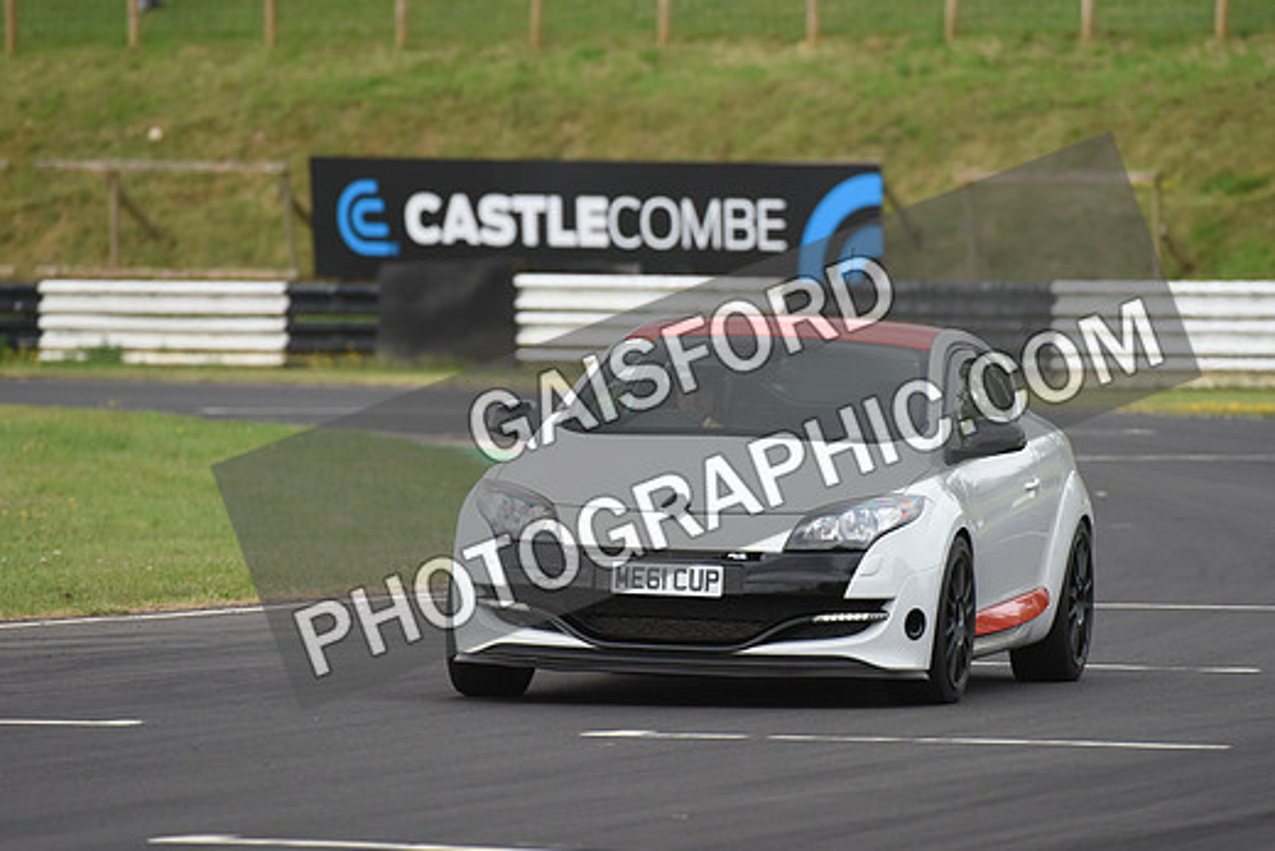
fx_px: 15799
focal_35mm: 446
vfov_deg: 3.1
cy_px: 423
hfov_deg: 4.6
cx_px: 704
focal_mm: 400
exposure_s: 1/1000
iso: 1600
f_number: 5.6
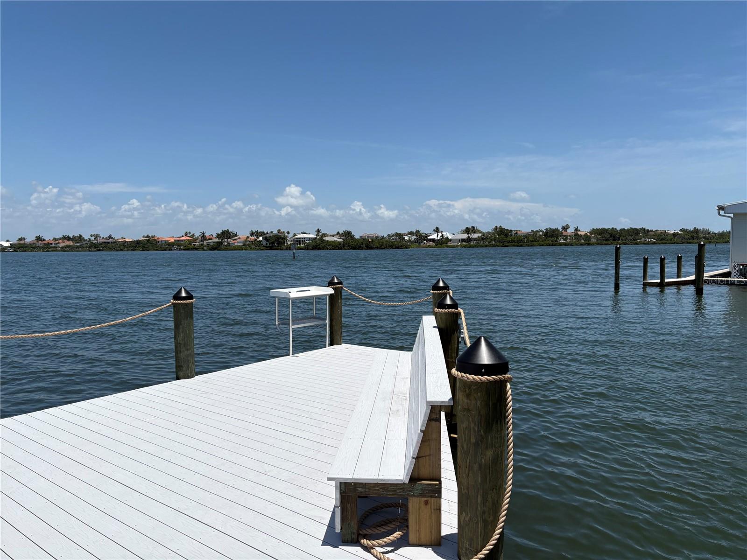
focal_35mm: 26
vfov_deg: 53.1
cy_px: 280
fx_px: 561
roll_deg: +0.8
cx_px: 374
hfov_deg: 67.3
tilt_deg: -3.5
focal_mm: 5.96
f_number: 1.6
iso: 50
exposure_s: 1/6993
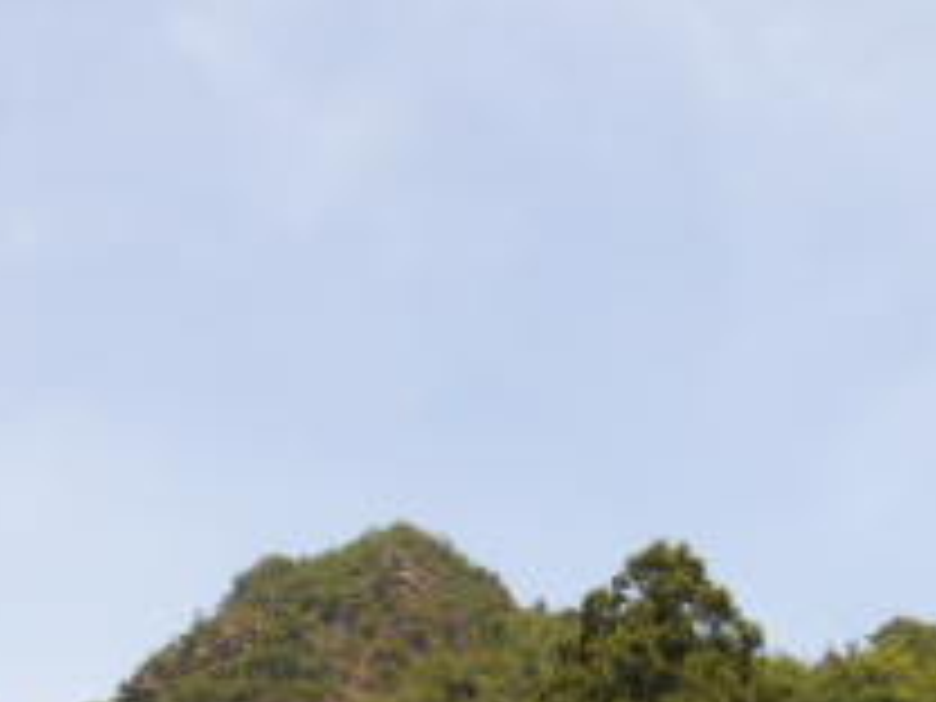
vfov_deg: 17.4
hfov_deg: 24.4
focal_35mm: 80
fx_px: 2163
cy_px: 891
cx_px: 540
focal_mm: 4.6
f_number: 3.5
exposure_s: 1/500
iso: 80
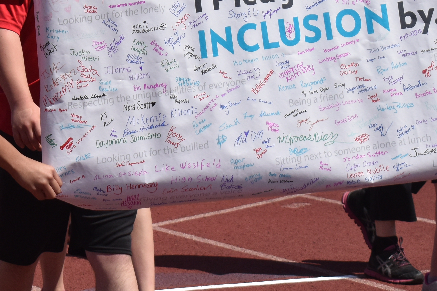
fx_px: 3078
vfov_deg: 5.4
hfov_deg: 8.1
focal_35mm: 254
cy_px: 92
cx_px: 18
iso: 500
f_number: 5.6
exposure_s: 1/4000
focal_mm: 55
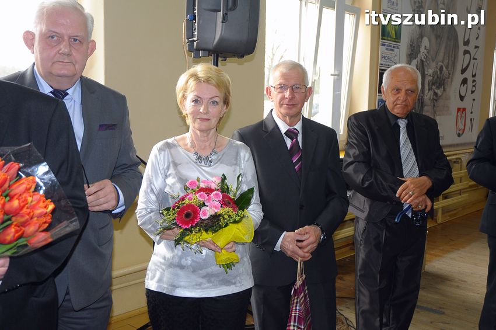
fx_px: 557
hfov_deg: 48.0
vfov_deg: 32.9
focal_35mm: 40
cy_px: 165
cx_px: 248
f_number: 3.8
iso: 500
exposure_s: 1/60
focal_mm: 27
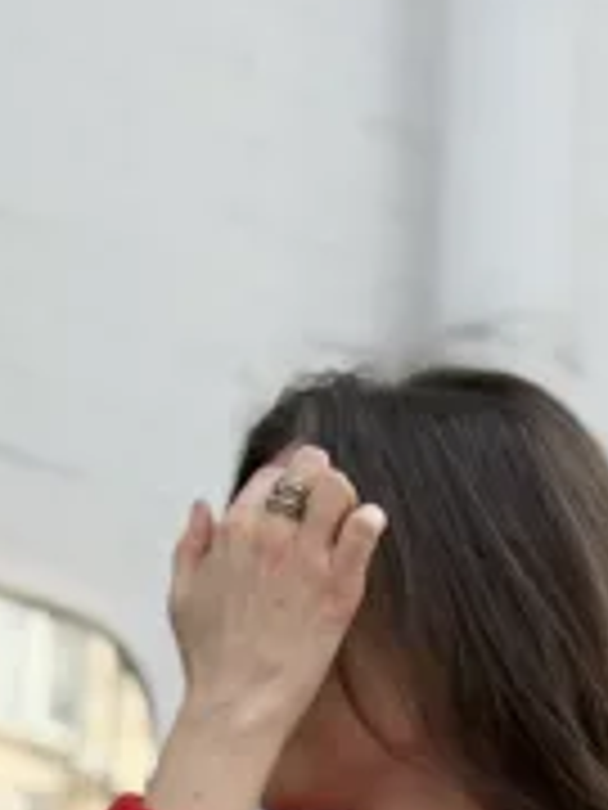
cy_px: 1465
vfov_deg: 10.4
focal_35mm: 178
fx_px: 4169
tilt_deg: +4.4
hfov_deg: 8.3
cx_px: 473
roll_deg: -1.0
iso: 64
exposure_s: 1/1116
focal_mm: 6.76
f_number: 1.78
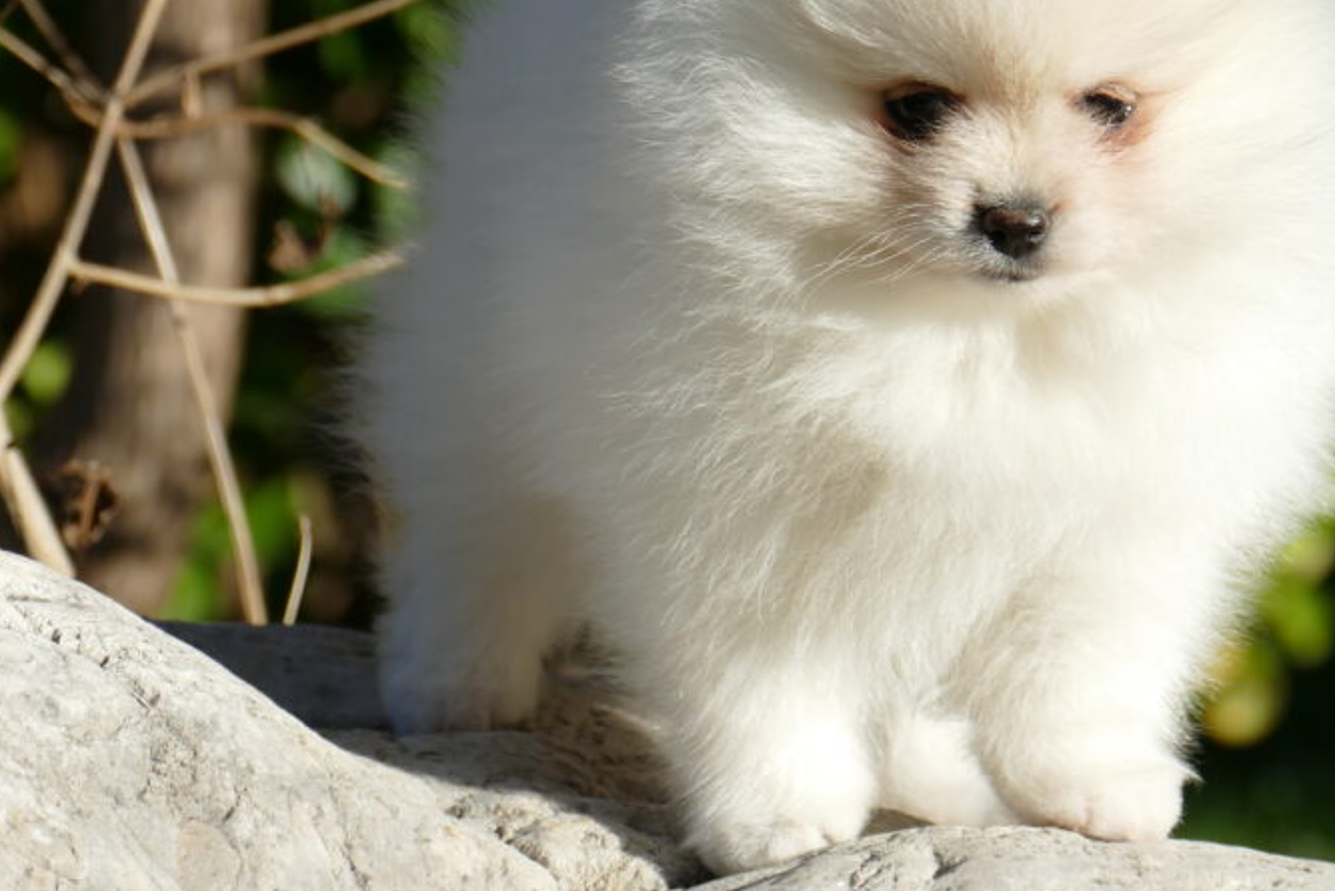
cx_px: 516
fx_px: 13389
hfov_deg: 5.7
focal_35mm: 361
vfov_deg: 3.8
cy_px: 257
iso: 125
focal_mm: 85.83
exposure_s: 1/1300
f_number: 4
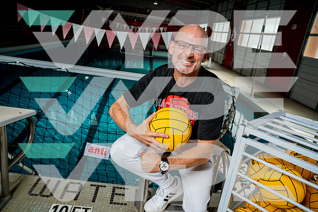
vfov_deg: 48.0
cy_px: 106
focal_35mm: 27
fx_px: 239
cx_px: 159
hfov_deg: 67.4
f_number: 6.3
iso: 100
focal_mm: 27
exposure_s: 1/250
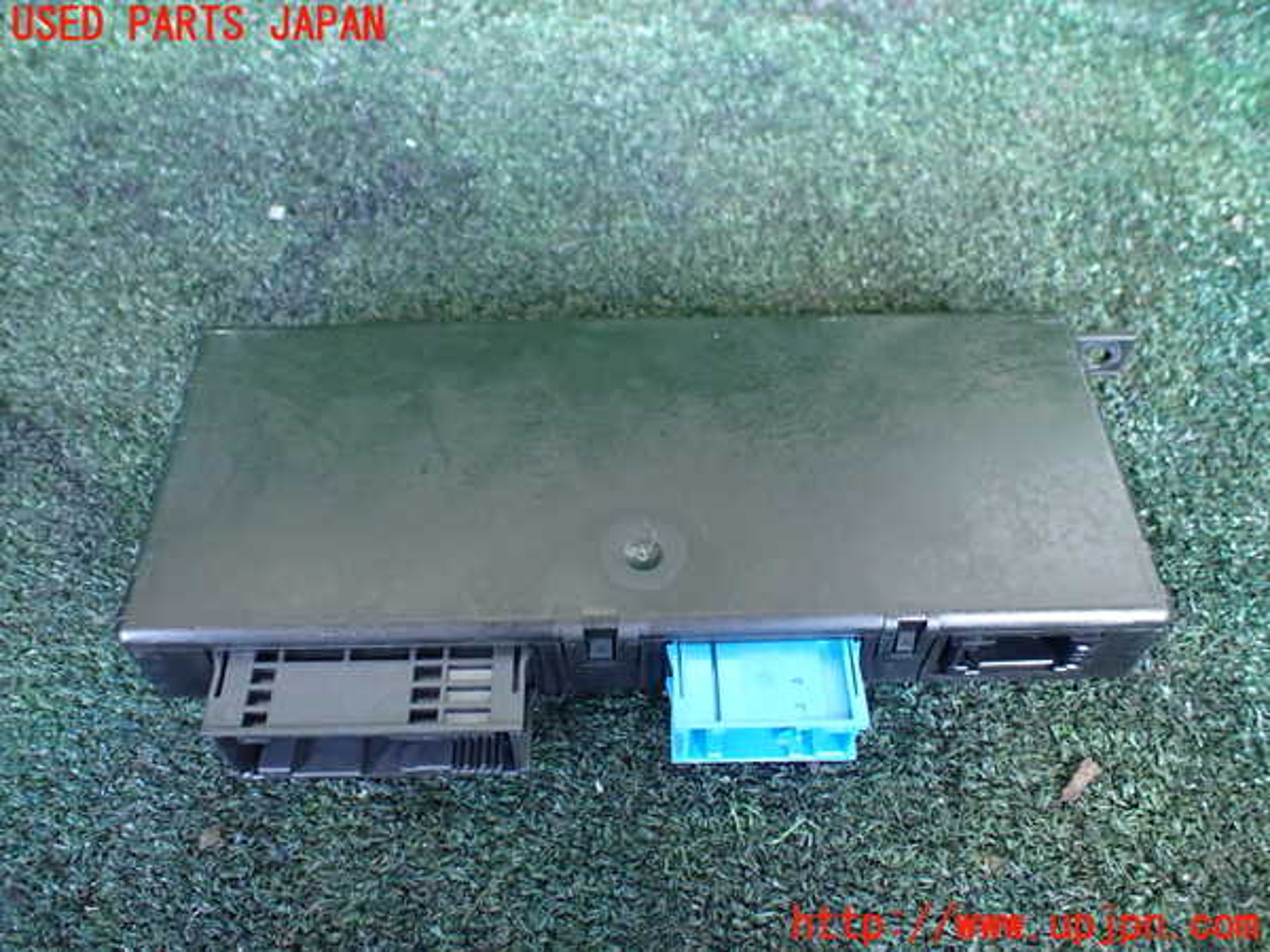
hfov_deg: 60.0
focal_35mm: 30
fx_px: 1101
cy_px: 476
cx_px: 635
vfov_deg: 46.8
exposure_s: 1/40
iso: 800
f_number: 2.3
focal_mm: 5.4
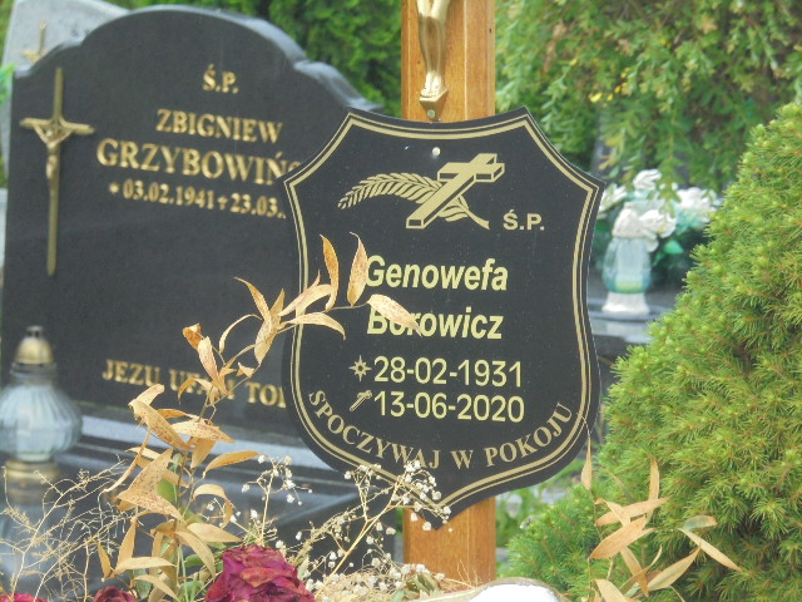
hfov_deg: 12.7
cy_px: 301
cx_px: 401
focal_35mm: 156
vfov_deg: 9.5
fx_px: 3614
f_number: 6.5
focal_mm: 27.6
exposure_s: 1/125
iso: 250
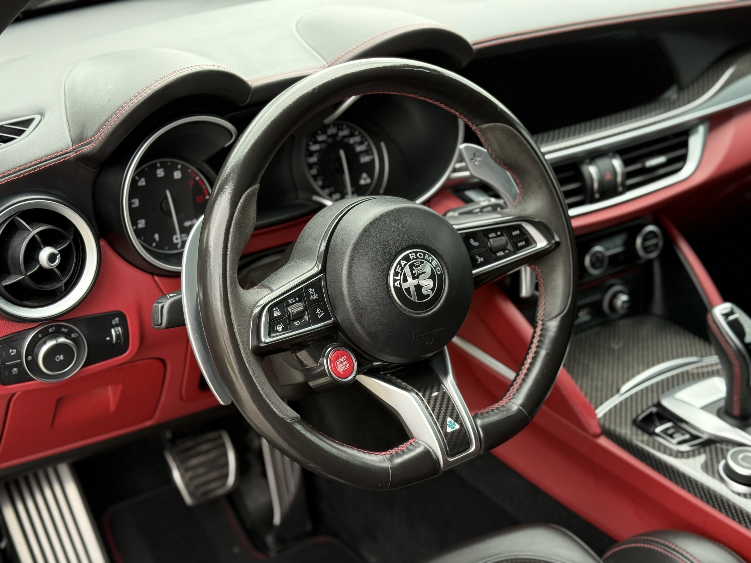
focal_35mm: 48
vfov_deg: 30.3
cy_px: 282
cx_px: 376
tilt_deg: -26.6
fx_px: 1041
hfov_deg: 39.7
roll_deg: -0.2
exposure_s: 1/228
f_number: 1.78
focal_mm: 6.76
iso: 160
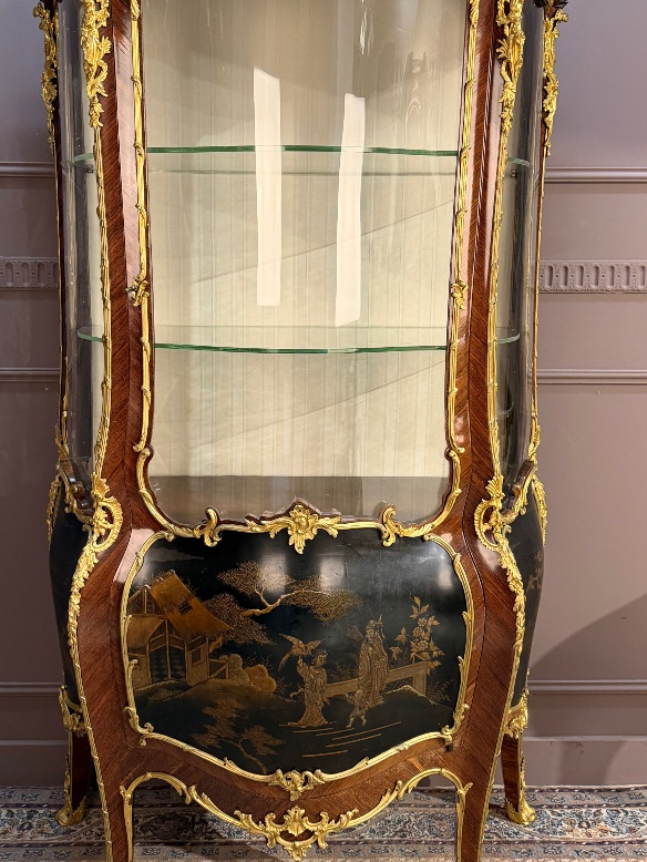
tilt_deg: -8.7
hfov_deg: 38.7
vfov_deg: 50.0
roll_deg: -1.3
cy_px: 372
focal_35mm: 37
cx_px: 302
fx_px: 922
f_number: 1.78
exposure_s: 1/50
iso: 400
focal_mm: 6.76
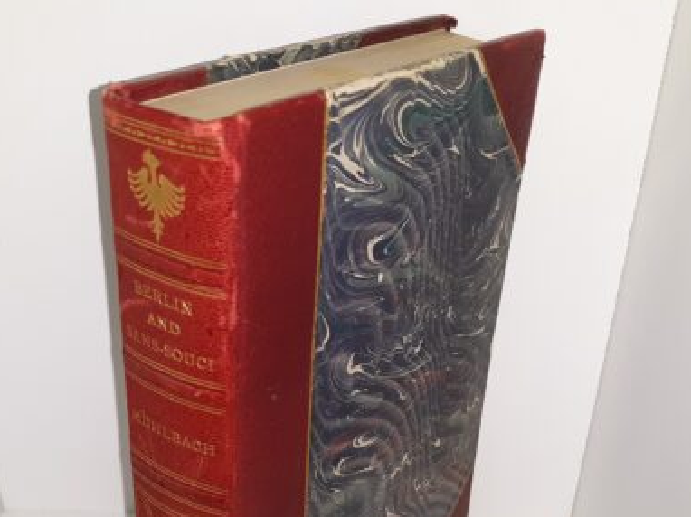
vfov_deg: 32.2
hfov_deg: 42.9
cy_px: 392
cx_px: 306
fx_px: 878
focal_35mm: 44
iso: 40
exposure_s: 1/120
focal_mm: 3.7
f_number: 1.7
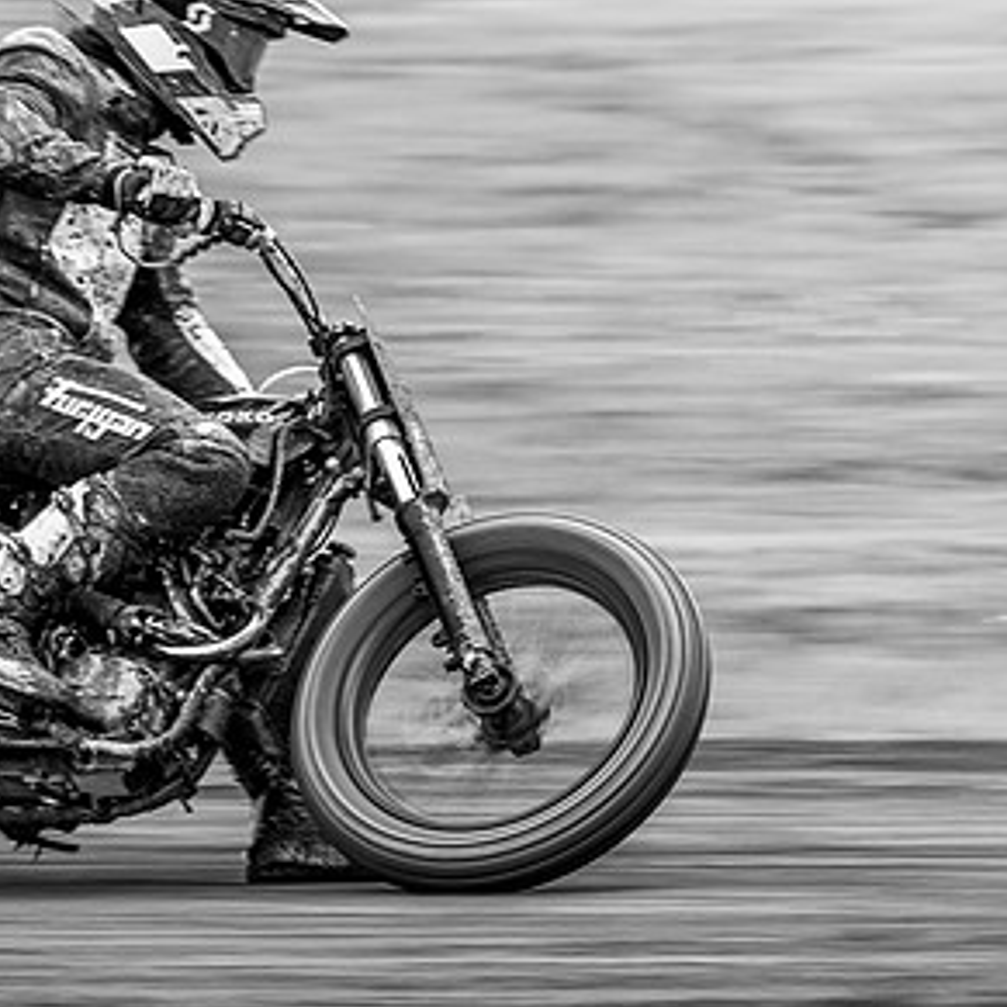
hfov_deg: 2.8
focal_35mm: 618
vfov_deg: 2.8
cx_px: 104
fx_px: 20340
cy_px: 485
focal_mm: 200
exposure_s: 1/125
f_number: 7.1
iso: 125
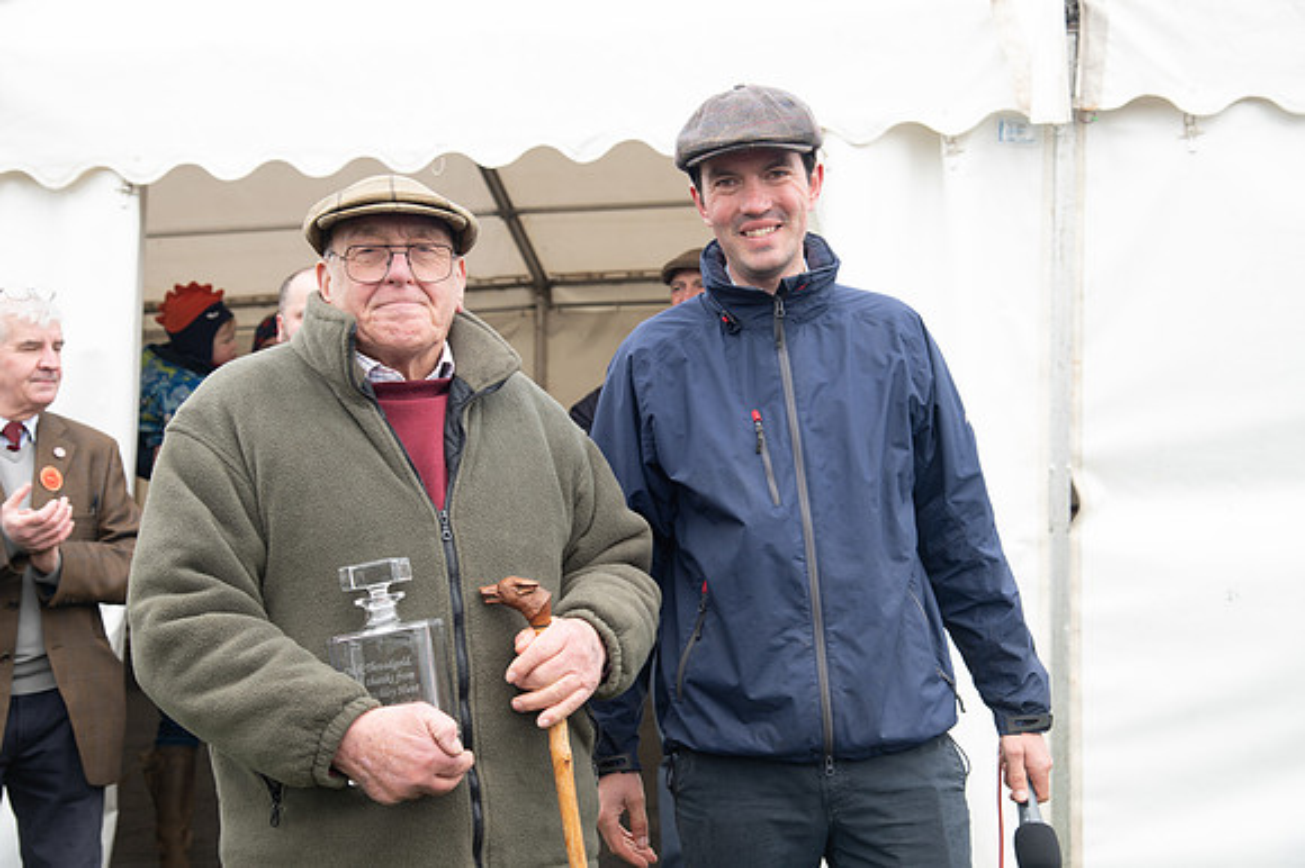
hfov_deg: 36.3
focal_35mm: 55
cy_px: 434
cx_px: 652
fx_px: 1993
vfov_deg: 24.6
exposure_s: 1/125
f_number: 5
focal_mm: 55
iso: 200
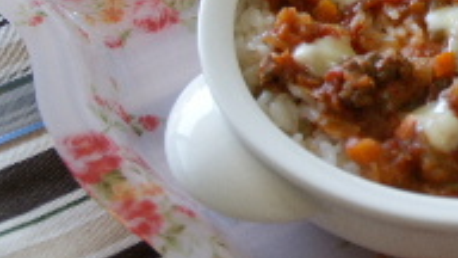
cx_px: 531
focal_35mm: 131
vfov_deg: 9.2
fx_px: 1594
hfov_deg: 15.8
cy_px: -11
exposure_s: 1/60
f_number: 4.5
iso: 125
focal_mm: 35
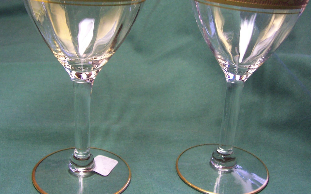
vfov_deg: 28.5
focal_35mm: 45
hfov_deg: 44.4
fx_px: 381
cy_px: 78
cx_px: 154
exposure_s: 1/30
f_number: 2.8
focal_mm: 5.6
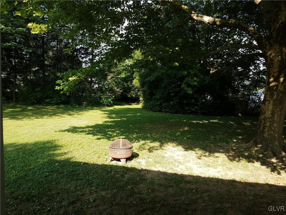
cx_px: 143
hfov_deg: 67.3
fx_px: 215
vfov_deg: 53.1
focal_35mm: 26
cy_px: 108
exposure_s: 1/371
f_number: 1.7
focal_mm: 4.2
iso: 40
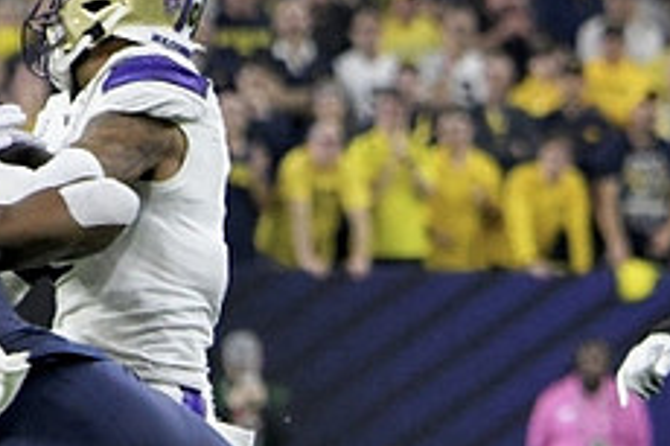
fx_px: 18318
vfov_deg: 1.4
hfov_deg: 2.1
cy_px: 408
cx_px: 239
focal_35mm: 985
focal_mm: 260
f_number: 5.6
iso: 8000
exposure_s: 1/1000
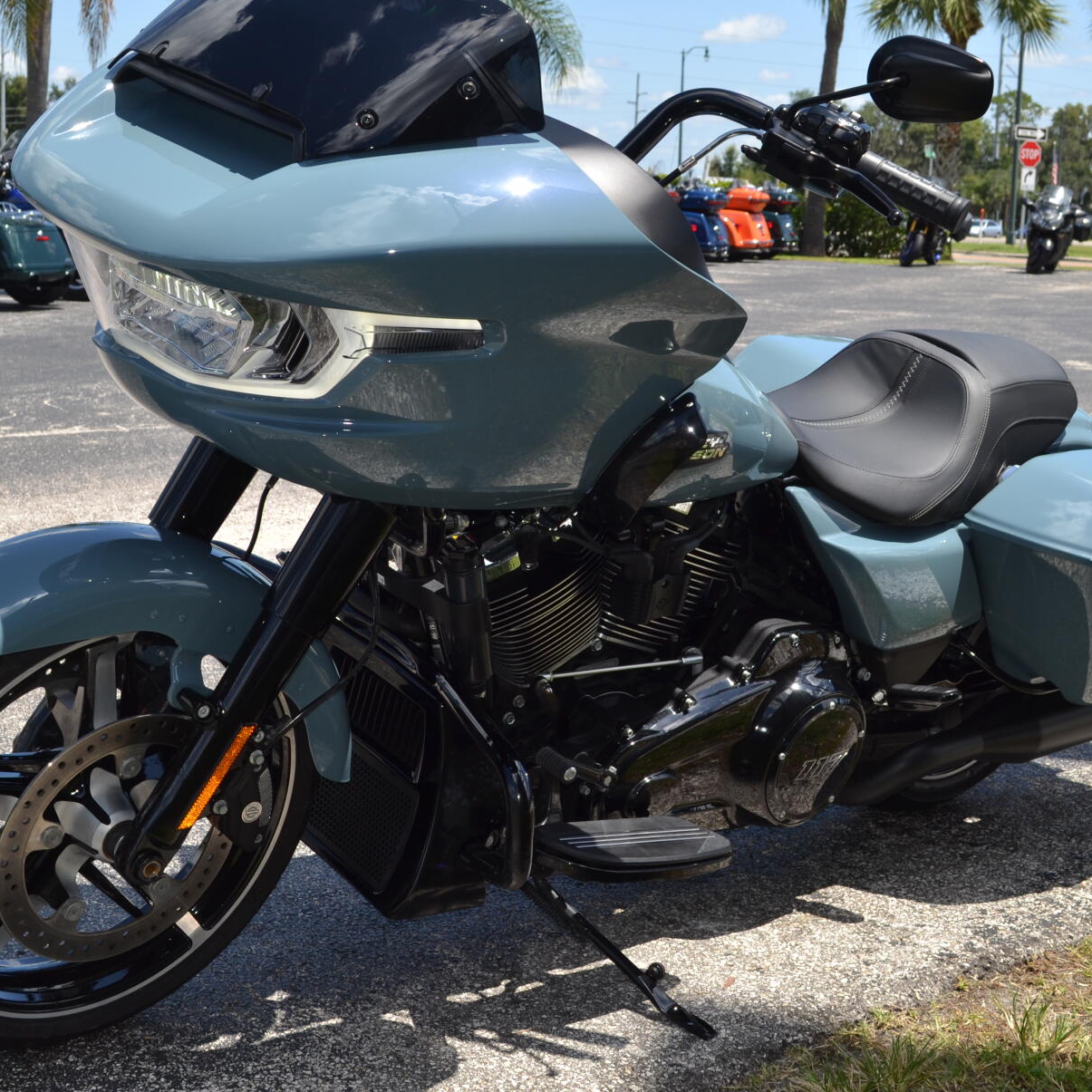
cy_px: 507
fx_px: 1963
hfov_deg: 31.1
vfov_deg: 31.1
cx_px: 514
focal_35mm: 55
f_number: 7.1
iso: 100
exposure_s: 1/200
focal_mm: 26
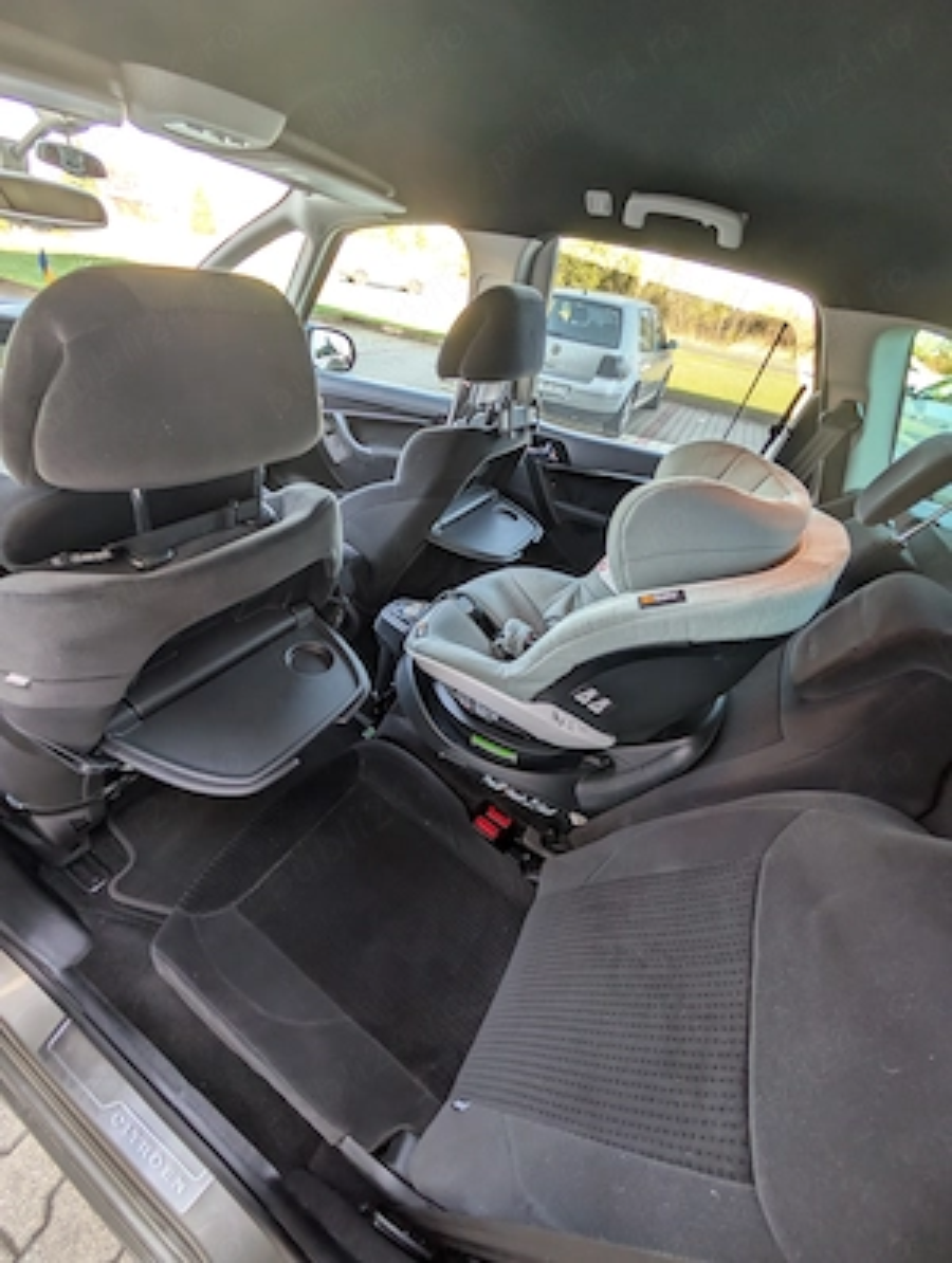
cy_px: 632
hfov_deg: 94.7
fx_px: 439
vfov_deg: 110.4
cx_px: 476
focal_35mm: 12
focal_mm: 2.02
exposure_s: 1/76.7
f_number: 1.7
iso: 42
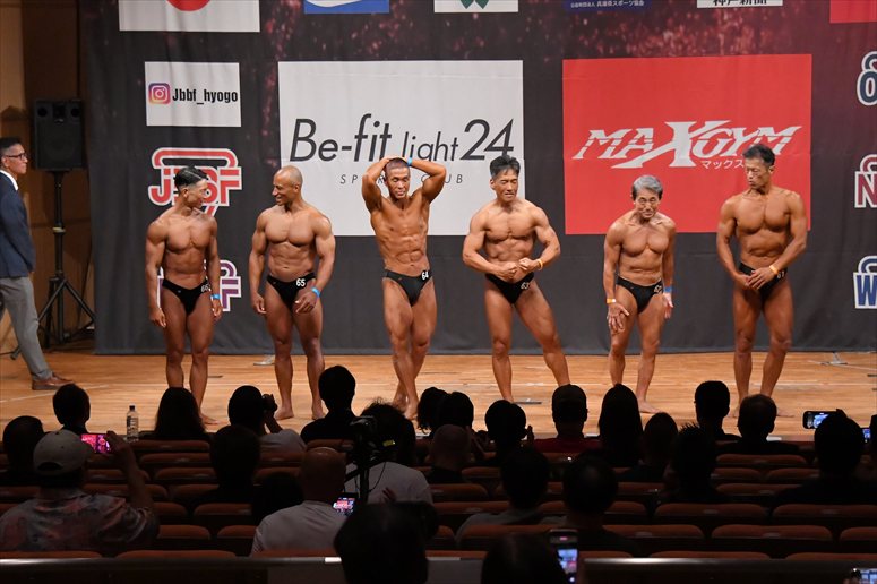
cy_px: 292
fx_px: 3287
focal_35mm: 135
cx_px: 438
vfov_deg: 10.2
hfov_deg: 15.2
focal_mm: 90
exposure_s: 1/400
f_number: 5.6
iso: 7200
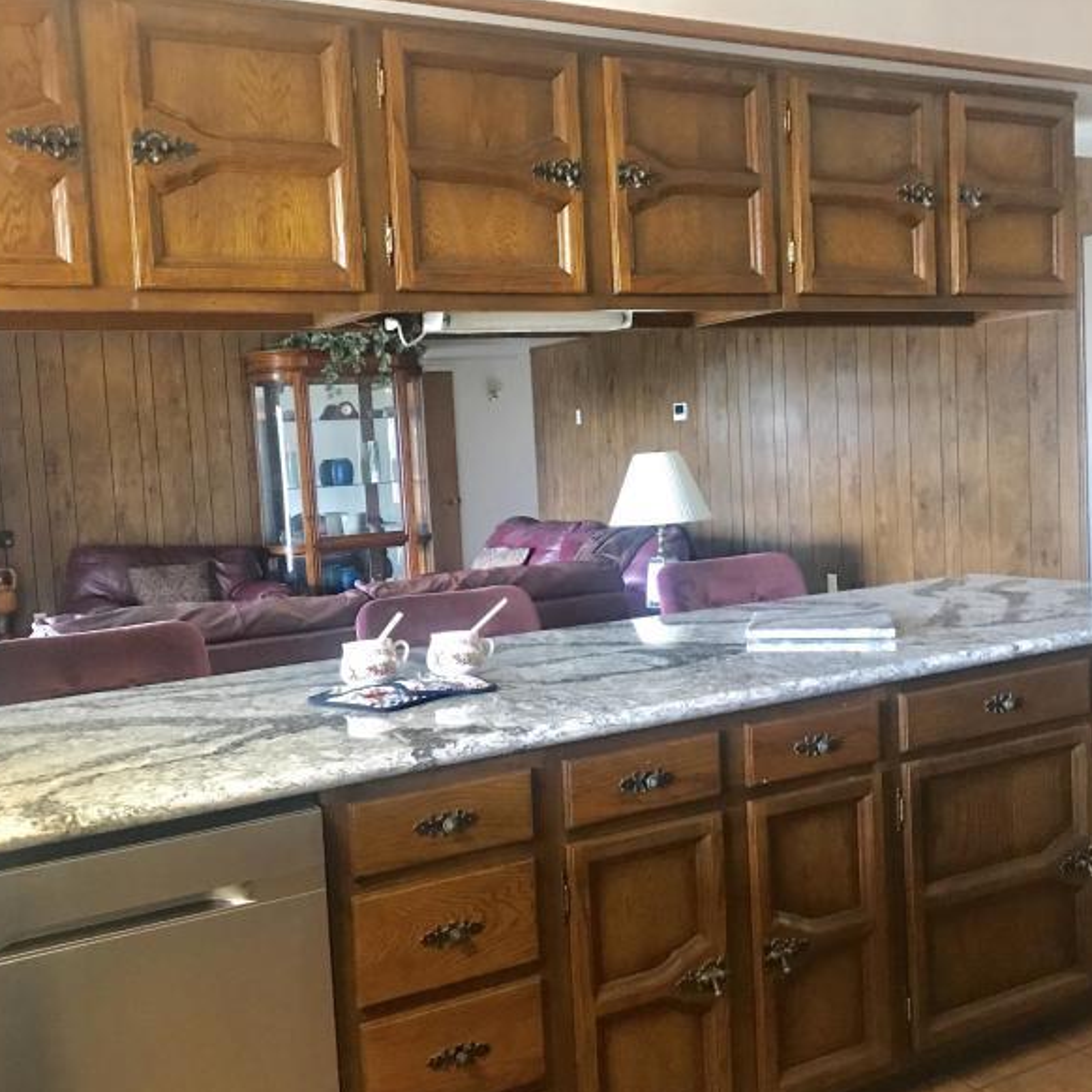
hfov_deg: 48.3
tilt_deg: -5.1
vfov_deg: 48.4
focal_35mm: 34
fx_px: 1213
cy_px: 555
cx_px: 456
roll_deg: +3.6
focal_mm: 3.99
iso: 100
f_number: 1.8
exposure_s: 1/15
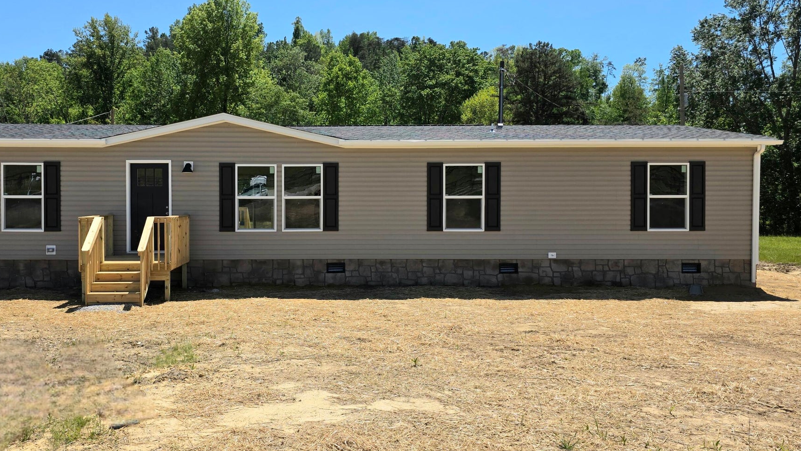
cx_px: 326
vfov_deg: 37.7
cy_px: 199
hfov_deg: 62.1
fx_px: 658
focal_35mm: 31
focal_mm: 6.3
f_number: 1.7
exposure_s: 1/10000
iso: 80
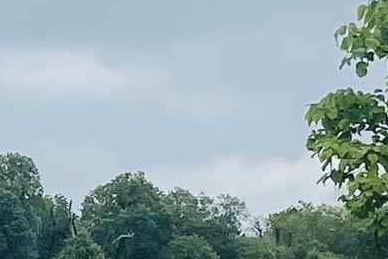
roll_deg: -0.8
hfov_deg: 9.4
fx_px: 2307
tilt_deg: -1.7
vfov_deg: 6.4
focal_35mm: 214
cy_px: 340
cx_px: -146
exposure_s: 1/1575
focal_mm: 5.1
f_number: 1.6
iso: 32
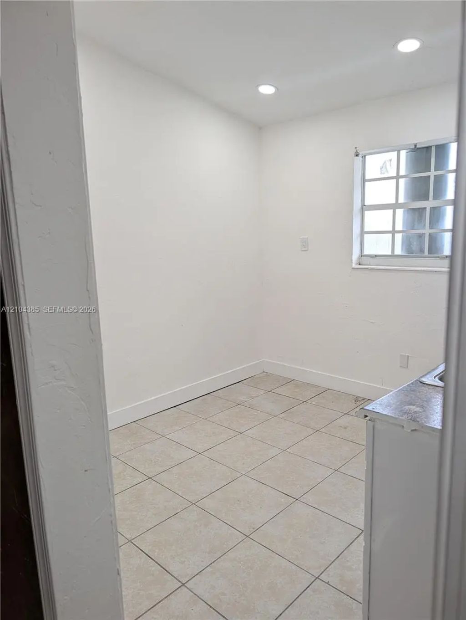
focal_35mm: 24
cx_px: 233
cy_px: 310
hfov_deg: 56.9
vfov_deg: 71.5
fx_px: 430
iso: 51
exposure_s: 1/120
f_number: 1.68
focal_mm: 6.9
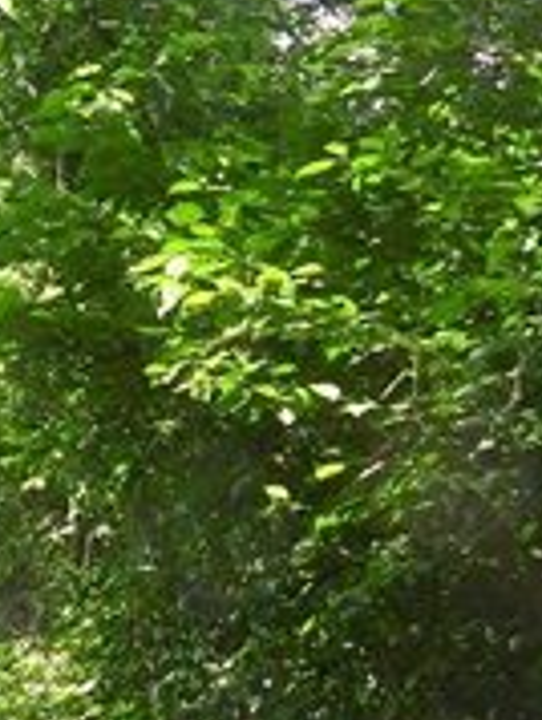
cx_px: -635
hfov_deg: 8.8
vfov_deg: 12.6
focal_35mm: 157
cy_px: 388
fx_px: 3270
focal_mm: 6.2
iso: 100
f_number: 3.2
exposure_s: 1/160
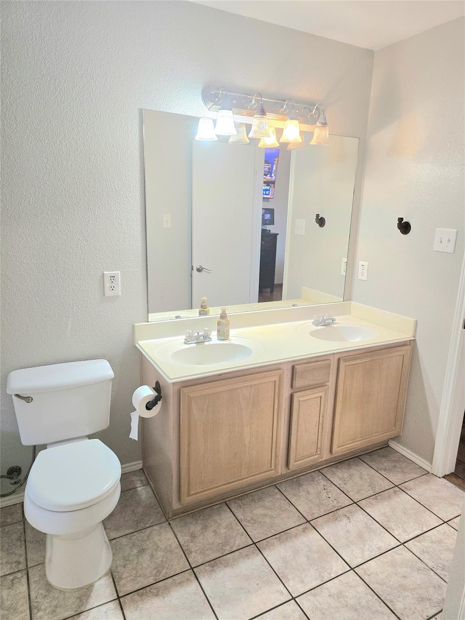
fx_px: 412
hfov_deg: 58.9
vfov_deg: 73.9
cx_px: 232
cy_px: 310
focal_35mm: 23
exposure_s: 1/120
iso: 250
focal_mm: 6.3
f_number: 1.7
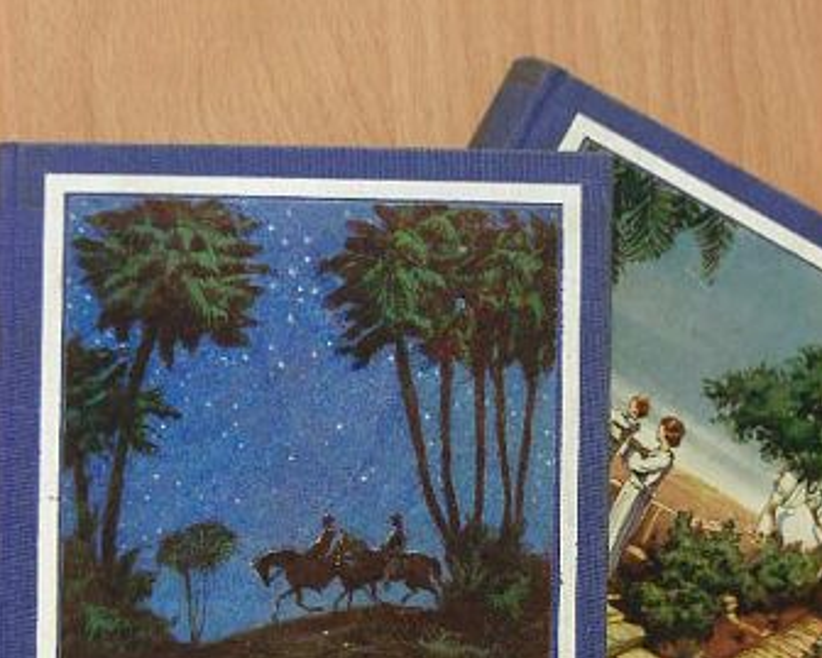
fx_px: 2531
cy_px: 490
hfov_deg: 18.4
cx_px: 411
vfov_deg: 14.8
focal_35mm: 104
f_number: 3.5
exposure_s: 1/24.6
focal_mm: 13.2
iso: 100
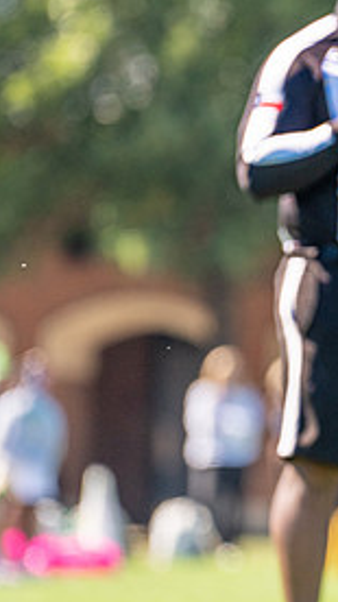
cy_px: 422
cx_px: 469
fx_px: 11247
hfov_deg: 1.7
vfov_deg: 3.1
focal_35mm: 705
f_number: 2.8
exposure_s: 1/2000
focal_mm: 200
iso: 160
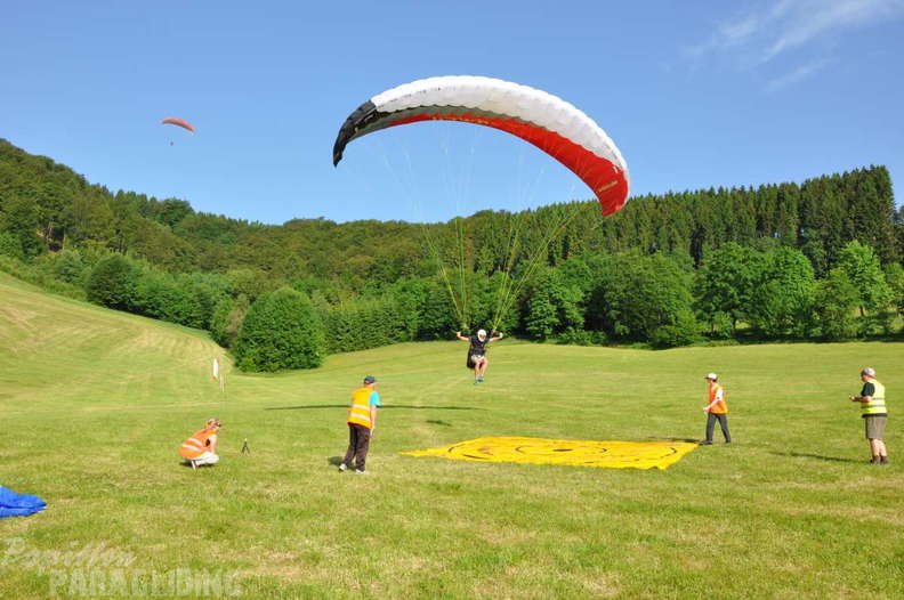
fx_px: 790
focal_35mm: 32
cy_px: 300
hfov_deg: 59.6
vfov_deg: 41.6
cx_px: 452
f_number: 11
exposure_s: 1/125
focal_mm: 21
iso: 200
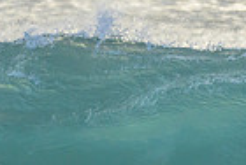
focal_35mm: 3311
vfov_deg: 0.4
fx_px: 22673
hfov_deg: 0.6
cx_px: 320
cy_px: 241
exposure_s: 1/2500
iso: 2200
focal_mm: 800
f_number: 6.3
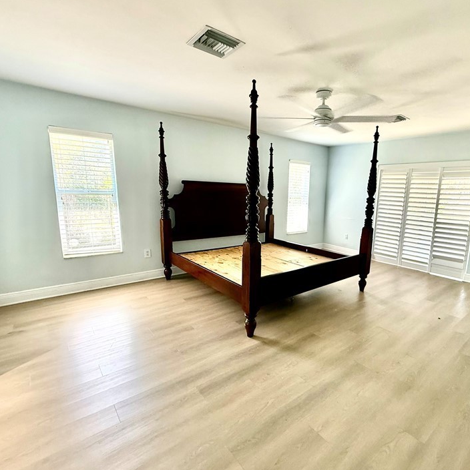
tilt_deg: -9.9
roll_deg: -2.2
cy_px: 242
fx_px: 277
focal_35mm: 18
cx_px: 288
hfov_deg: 79.5
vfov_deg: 80.7
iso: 200
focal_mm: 2.22
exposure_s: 1/120
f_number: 2.2
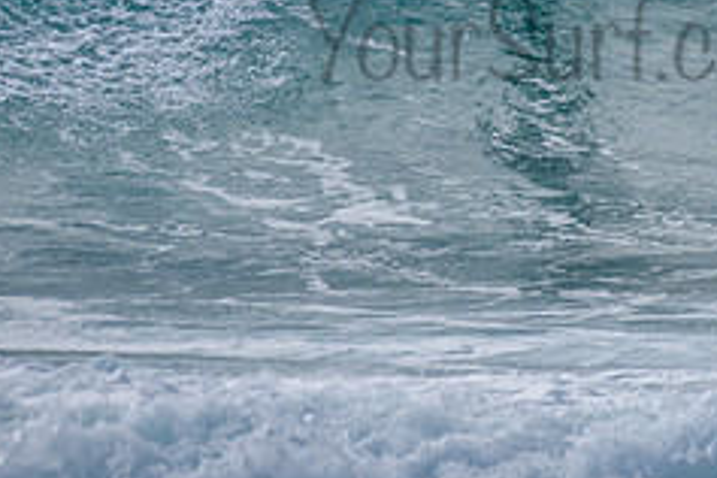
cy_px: -61
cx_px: 605
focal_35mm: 1498
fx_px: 29833
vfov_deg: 0.9
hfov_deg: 1.4
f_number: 5.6
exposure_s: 1/2000
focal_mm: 500
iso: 140
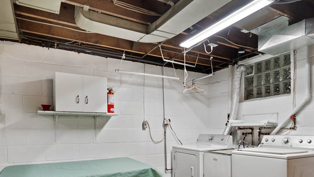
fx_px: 217
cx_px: 166
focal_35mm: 26
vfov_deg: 42.8
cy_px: 137
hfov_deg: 71.8
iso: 160
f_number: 2.8
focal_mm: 16
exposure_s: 1/30
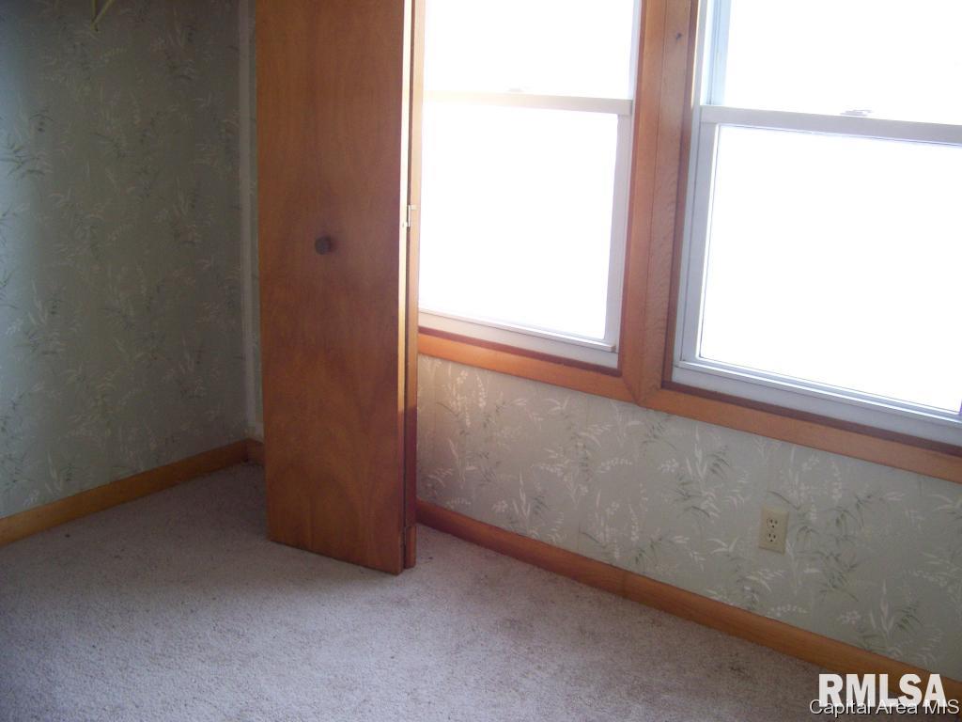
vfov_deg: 39.7
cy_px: 361
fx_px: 1000
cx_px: 481
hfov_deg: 51.4
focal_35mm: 36
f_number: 2.8
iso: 160
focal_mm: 5.85
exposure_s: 1/30
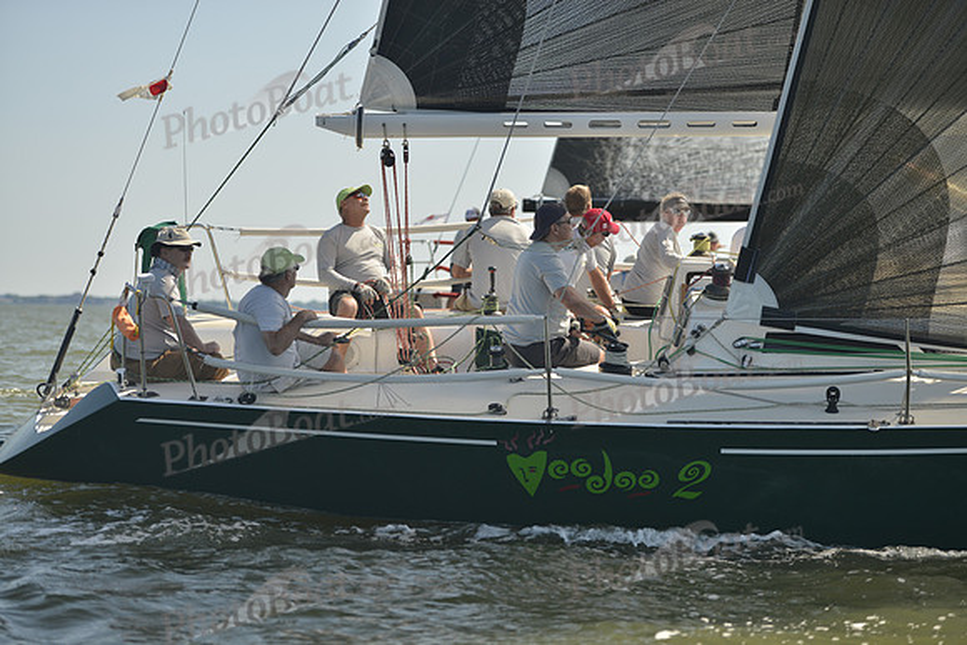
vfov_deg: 14.0
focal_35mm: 98
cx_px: 484
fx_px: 2633
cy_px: 322
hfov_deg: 20.8
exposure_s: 1/1250
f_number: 2.8
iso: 200
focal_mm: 98
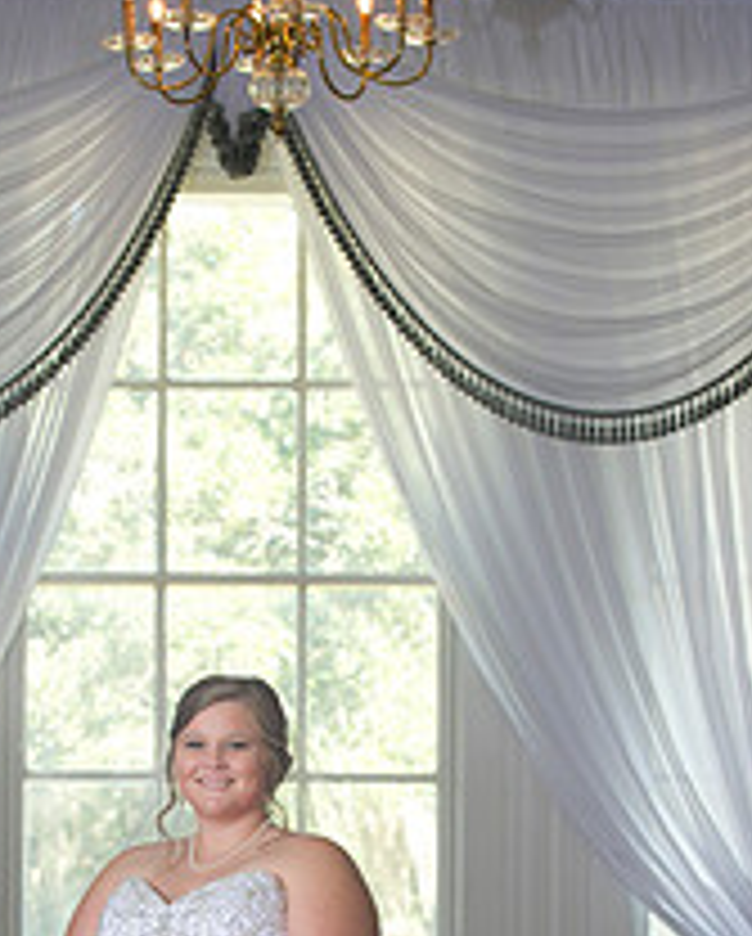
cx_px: 277
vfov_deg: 11.5
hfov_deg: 9.3
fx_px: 4608
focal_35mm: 166
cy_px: 873
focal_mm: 82
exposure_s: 1/80
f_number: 5
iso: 400
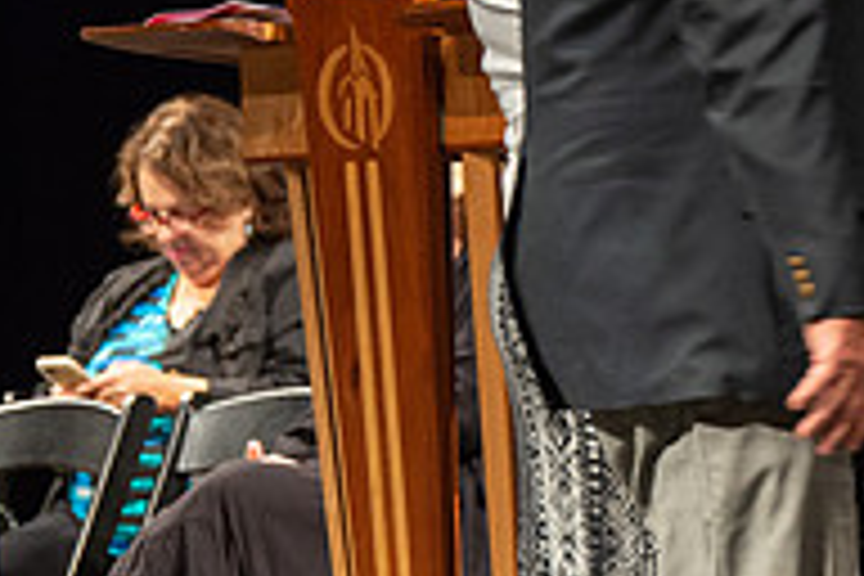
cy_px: 153
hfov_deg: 4.5
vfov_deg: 3.0
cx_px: 1058
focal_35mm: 458
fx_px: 10991
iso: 1600
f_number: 4
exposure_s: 1/100
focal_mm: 135
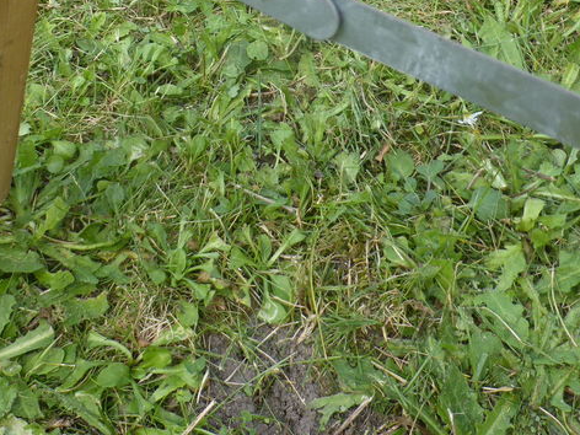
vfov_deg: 26.2
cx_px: 251
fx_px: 888
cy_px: 11
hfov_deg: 36.1
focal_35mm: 53
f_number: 3.3
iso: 100
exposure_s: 1/160
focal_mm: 4.3
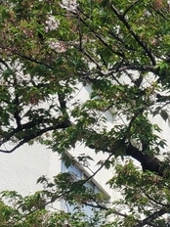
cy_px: 381
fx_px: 1172
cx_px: 222
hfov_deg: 8.2
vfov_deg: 10.5
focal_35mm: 179
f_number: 2.4
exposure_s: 1/796
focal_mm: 6
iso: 50
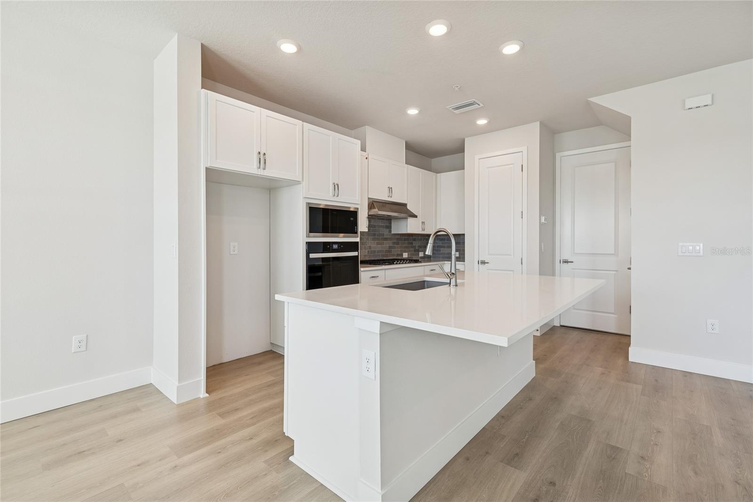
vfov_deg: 77.3
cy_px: 251
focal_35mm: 15
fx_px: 314
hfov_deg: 100.4
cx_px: 376
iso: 100
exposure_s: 1/8
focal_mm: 10
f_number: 7.1
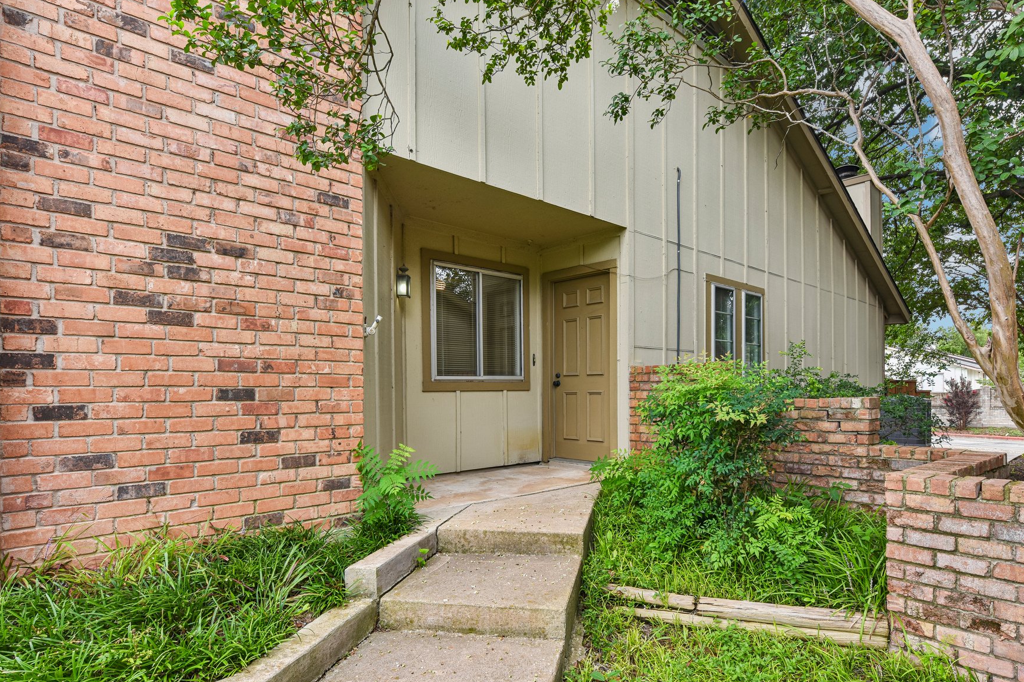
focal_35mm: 20
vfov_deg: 61.6
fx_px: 569
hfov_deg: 83.8
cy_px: 394
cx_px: 551
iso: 100
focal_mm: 17
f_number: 8
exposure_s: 1/60
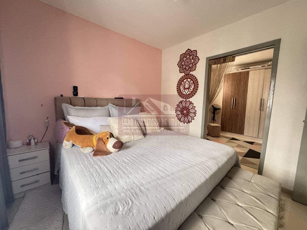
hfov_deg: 102.1
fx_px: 124
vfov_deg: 85.7
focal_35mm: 14
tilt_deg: -5.8
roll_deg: -0.5
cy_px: 115
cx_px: 154
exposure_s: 1/60
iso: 640
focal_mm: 2.22
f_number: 2.2
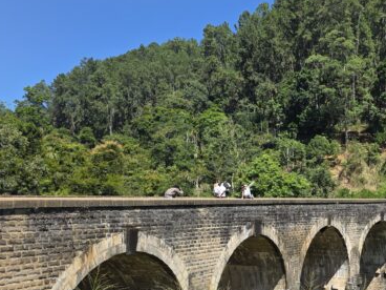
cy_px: 222
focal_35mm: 48
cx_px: 342
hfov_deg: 37.3
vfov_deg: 29.7
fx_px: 535
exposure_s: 1/4650
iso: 80
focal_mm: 6.3
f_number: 1.7
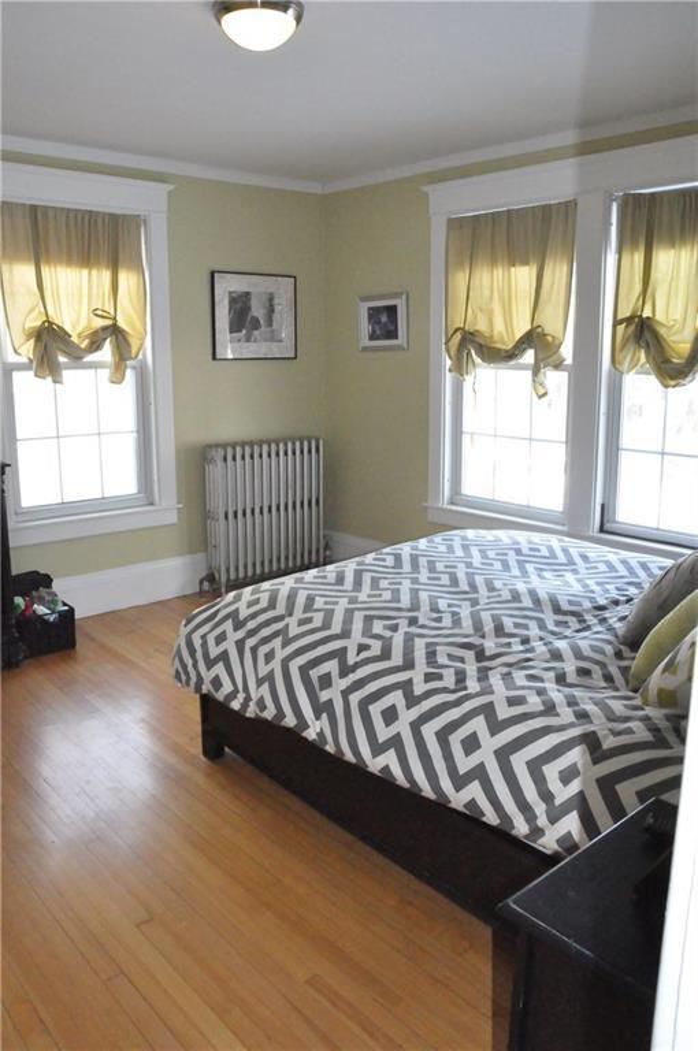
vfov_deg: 67.4
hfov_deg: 47.8
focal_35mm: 27
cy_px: 526
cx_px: 349
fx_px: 787
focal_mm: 18
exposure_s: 1/200
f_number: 11
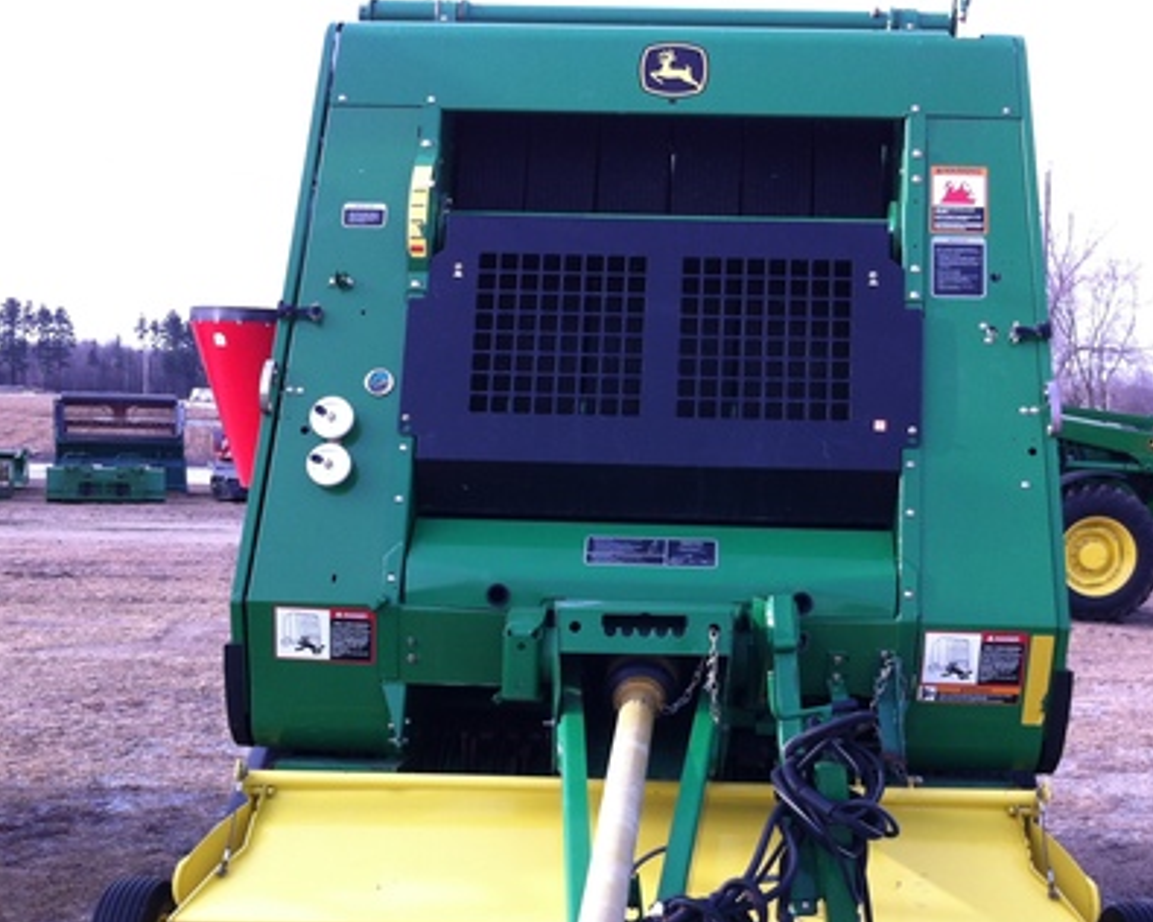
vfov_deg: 31.9
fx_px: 1604
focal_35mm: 47
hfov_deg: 39.5
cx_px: 628
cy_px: 586
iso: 80
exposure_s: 1/331
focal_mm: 3.85
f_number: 2.8
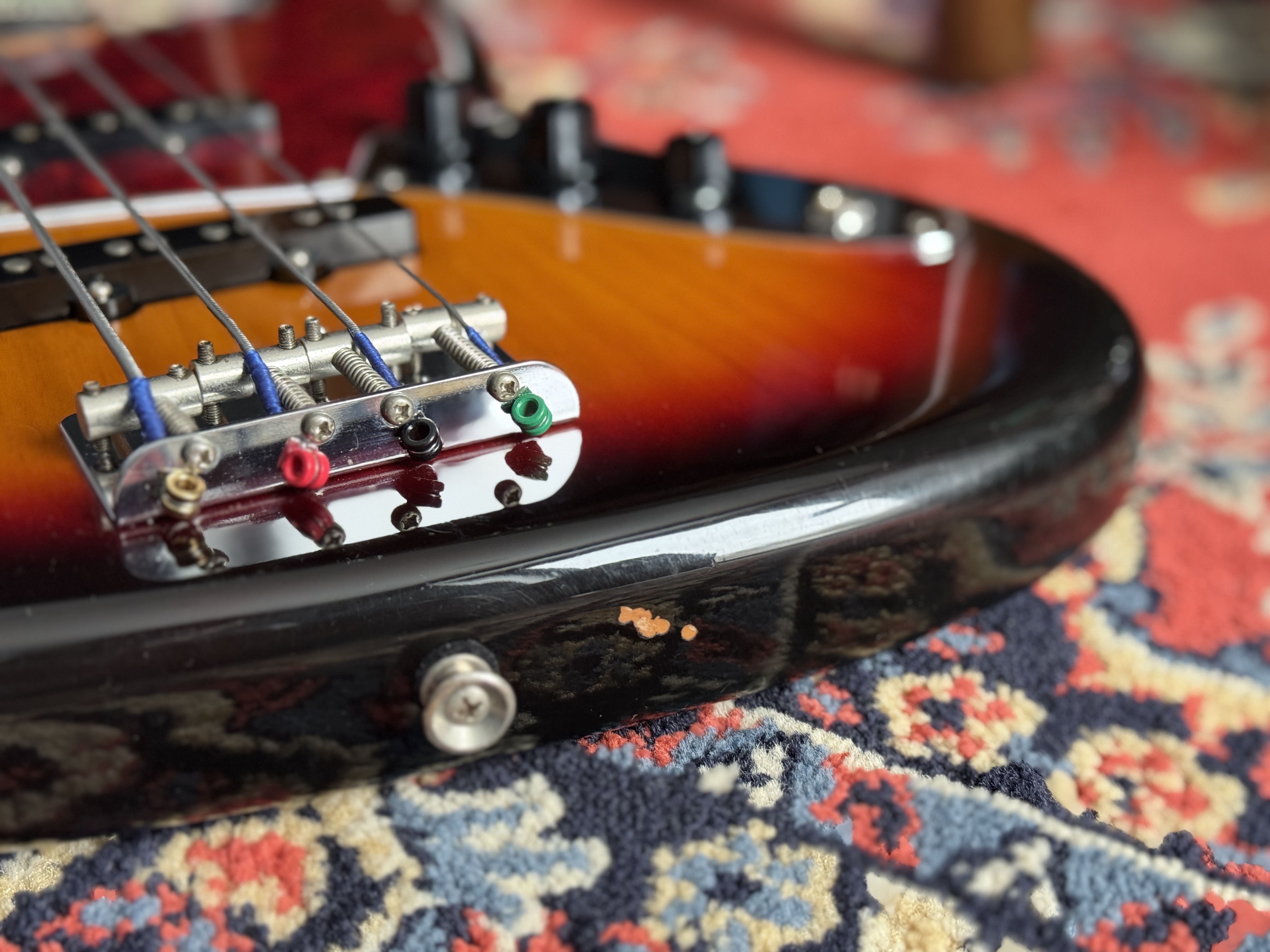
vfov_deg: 30.3
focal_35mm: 48
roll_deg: +1.6
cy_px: 476
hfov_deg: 39.7
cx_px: 635
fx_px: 1761
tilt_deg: -28.3
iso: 200
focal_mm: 6.76
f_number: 1.78
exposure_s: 1/60
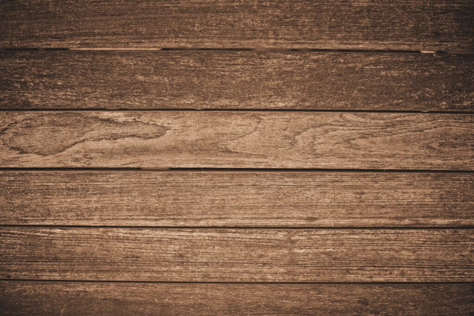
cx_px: 237
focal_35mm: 50
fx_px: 658
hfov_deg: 39.6
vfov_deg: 27.0
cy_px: 158
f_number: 2.8
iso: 80
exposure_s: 1/80
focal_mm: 50
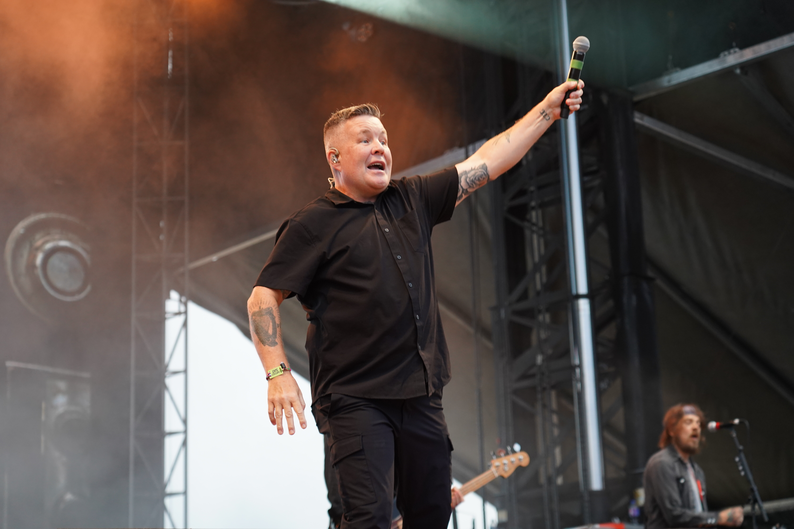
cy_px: 264
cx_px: 397
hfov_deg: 26.7
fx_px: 1676
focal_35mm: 76
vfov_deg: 17.9
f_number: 4
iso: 1600
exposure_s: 1/160
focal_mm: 76
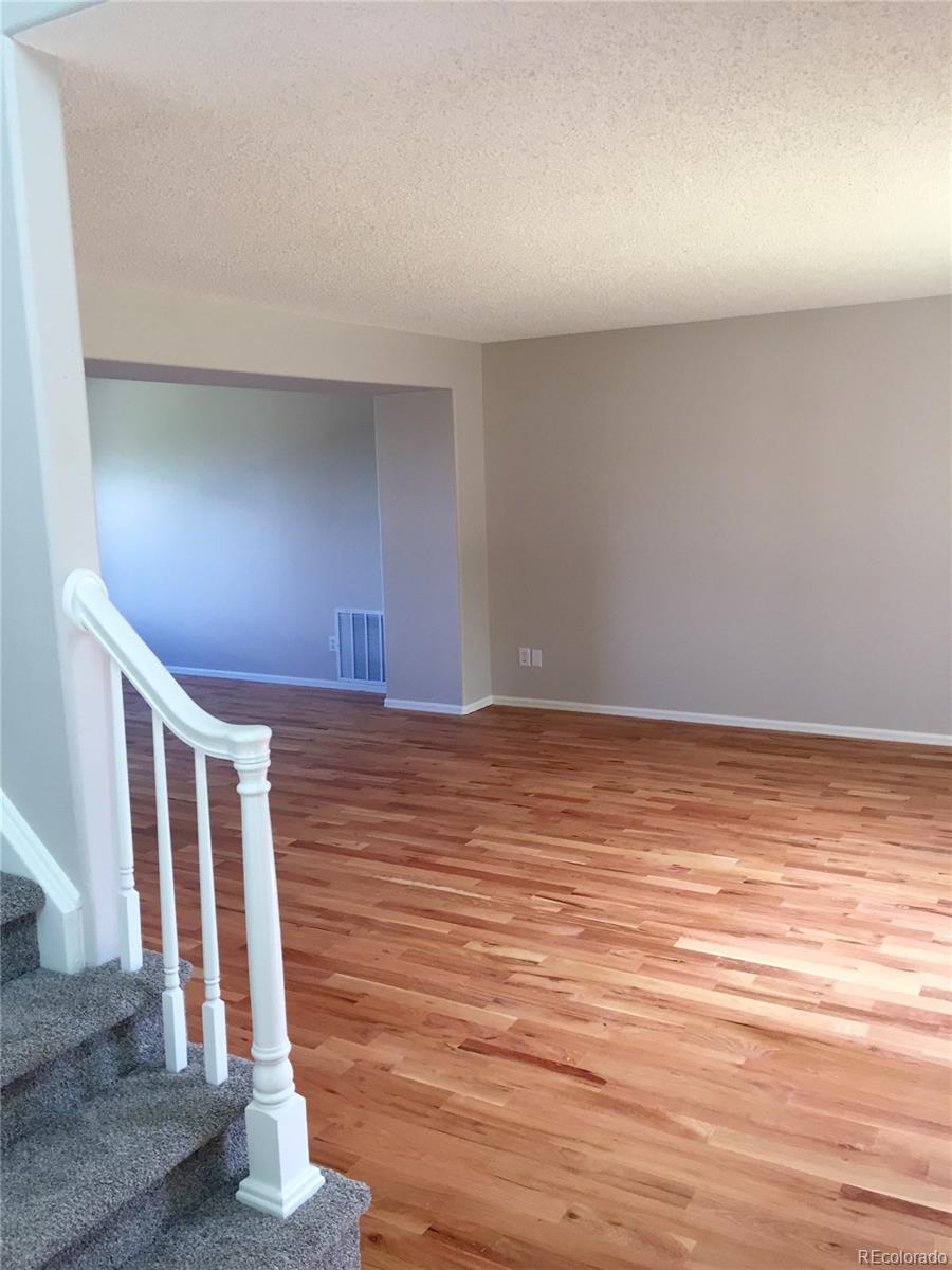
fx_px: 1063
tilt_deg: -7.4
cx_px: 476
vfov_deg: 61.7
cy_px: 635
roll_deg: +1.9
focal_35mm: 29
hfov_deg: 48.2
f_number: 2.2
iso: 32
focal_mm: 4.15
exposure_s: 1/40
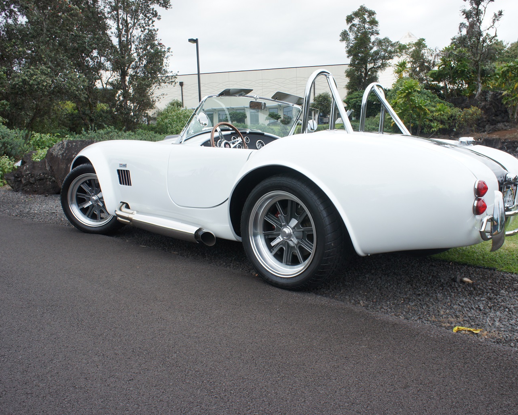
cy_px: 205
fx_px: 429
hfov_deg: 62.2
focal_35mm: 28
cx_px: 272
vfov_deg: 51.5
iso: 200
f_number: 6.3
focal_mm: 16
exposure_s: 1/250
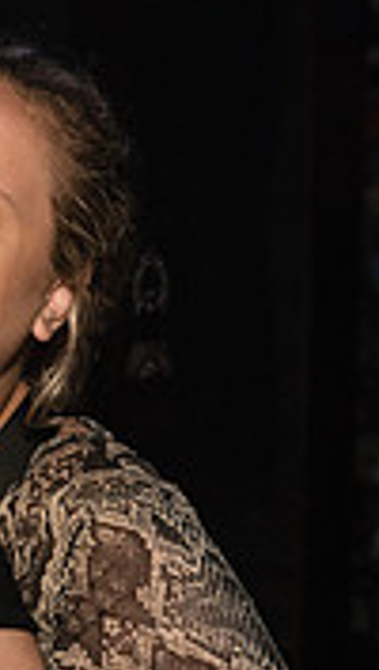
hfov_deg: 9.6
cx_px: -341
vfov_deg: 17.7
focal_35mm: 120
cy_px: 494
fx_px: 2137
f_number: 4
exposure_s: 1/250
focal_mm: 35
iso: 2000
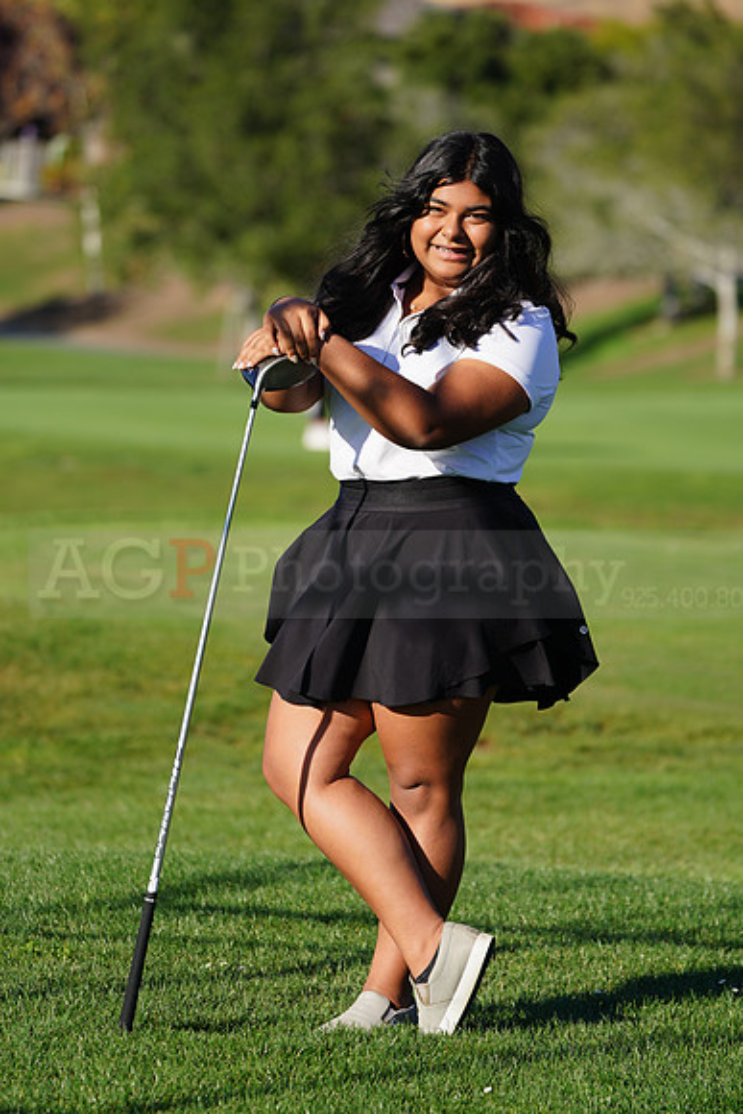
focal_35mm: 203
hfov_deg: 6.8
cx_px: 372
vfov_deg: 10.1
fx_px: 6280
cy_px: 557
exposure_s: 1/500
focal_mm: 203
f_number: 5.6
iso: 100
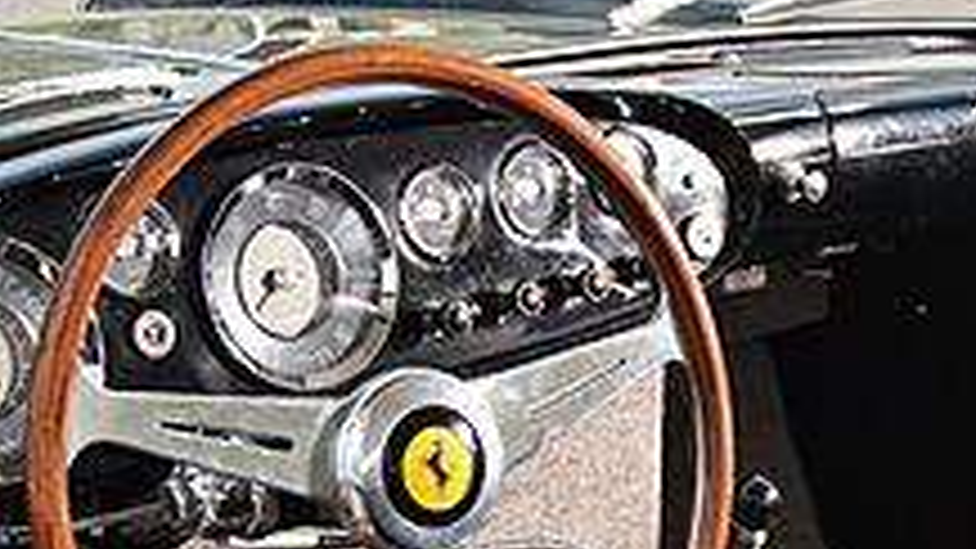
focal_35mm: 81
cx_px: 769
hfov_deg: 25.8
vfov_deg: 14.2
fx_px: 2096
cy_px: 754
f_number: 7.1
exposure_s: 1/200
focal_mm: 28
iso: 100
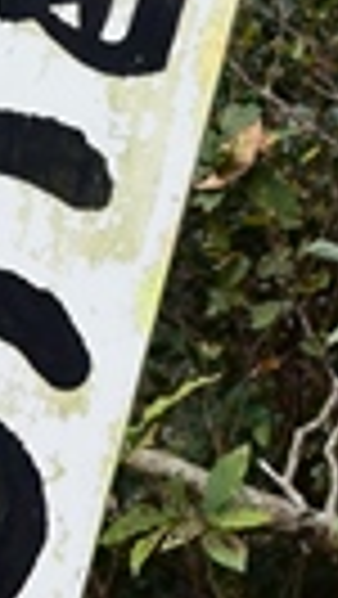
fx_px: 1797
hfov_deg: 10.3
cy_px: 398
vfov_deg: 18.9
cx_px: -189
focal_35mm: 113
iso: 400
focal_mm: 6.7
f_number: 3.5
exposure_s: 1/400
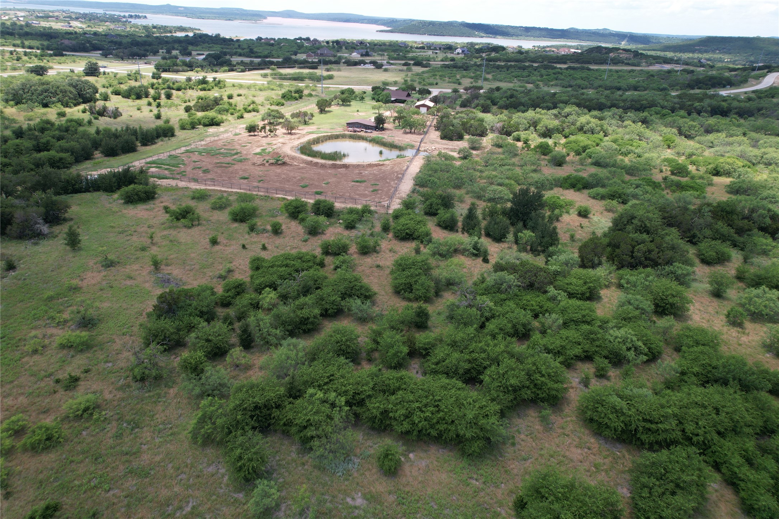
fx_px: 476
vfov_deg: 57.2
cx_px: 390
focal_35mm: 22
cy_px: 260
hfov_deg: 78.6
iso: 100
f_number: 2.8
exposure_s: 1/800
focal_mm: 8.38
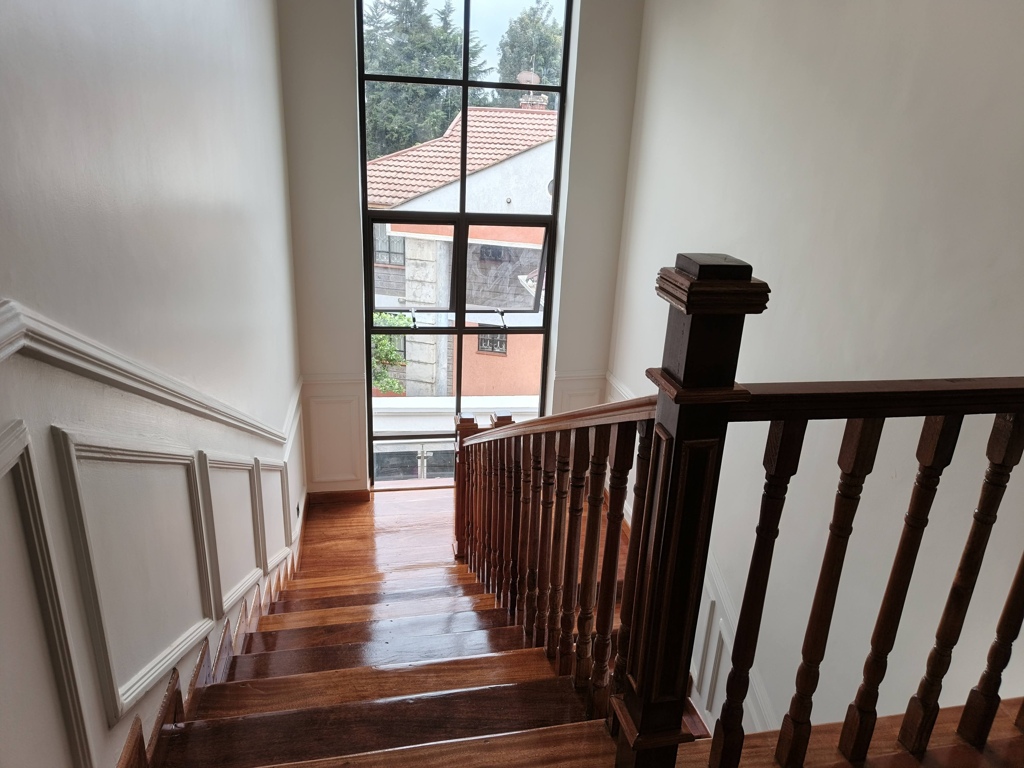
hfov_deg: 73.9
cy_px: 384
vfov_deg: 58.9
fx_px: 680
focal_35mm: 23
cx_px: 512
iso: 70
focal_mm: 5.56
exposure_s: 1/100
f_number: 1.8
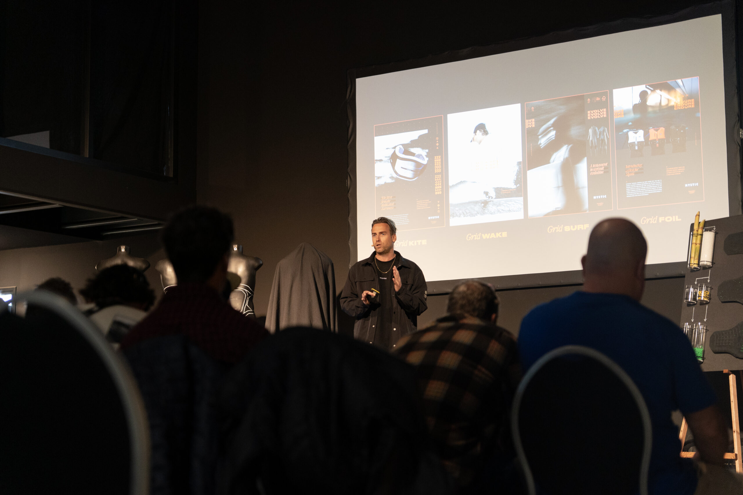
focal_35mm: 64
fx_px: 1321
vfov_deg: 21.2
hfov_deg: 31.4
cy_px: 248
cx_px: 372
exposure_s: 1/60
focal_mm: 64
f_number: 2.8
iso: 3200
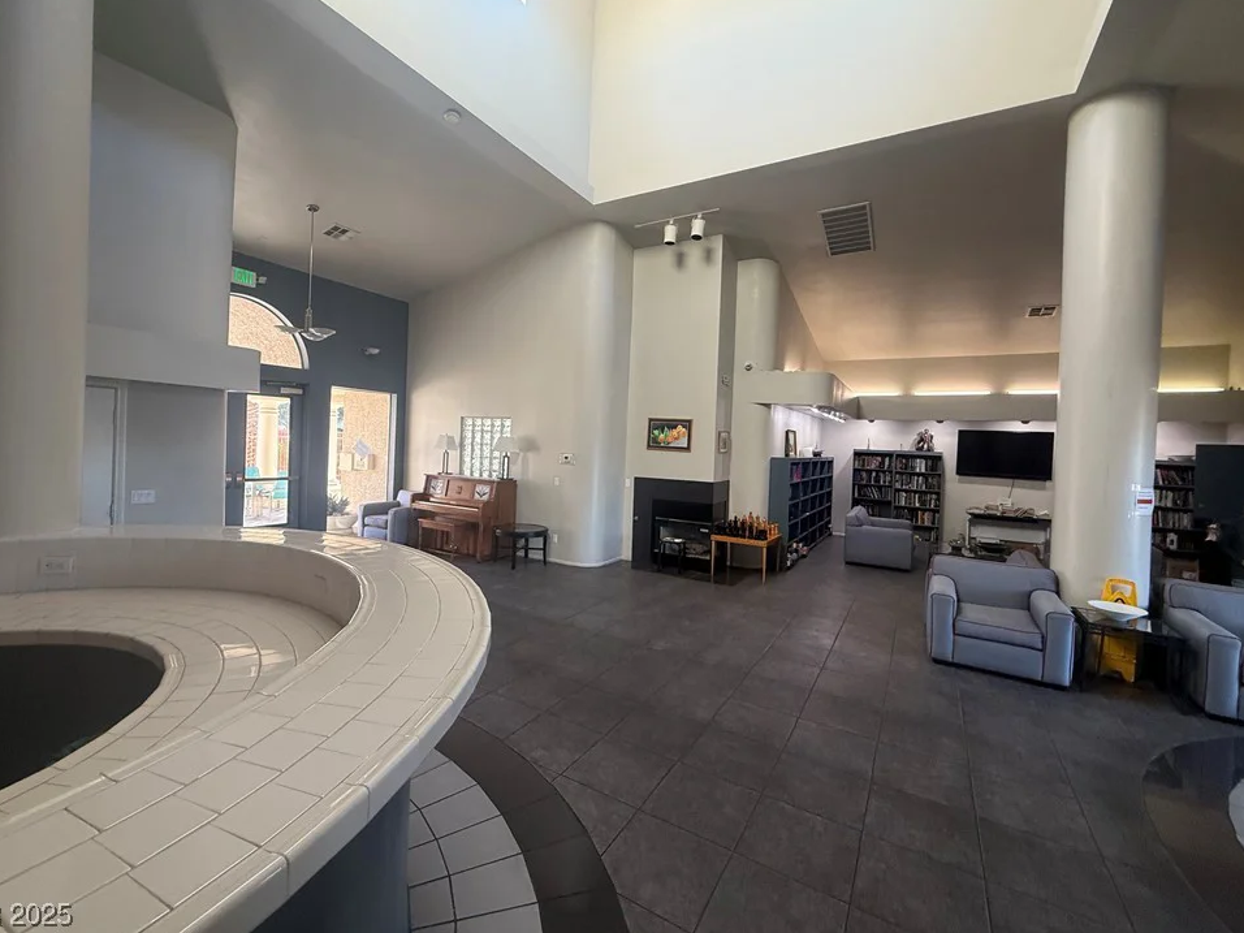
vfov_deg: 81.7
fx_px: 539
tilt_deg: +0.7
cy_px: 444
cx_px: 606
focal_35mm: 15
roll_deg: -2.2
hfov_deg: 98.2
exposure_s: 1/120
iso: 200
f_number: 2.2
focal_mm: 2.22
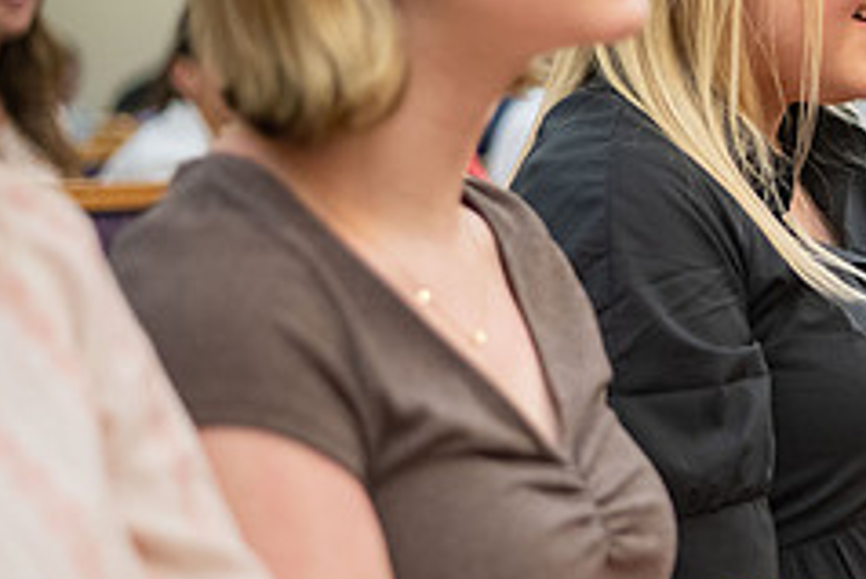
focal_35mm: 122
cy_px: 198
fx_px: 2936
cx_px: 1048
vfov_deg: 11.2
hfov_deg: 16.1
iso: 1600
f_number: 1.8
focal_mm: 50
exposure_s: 1/400
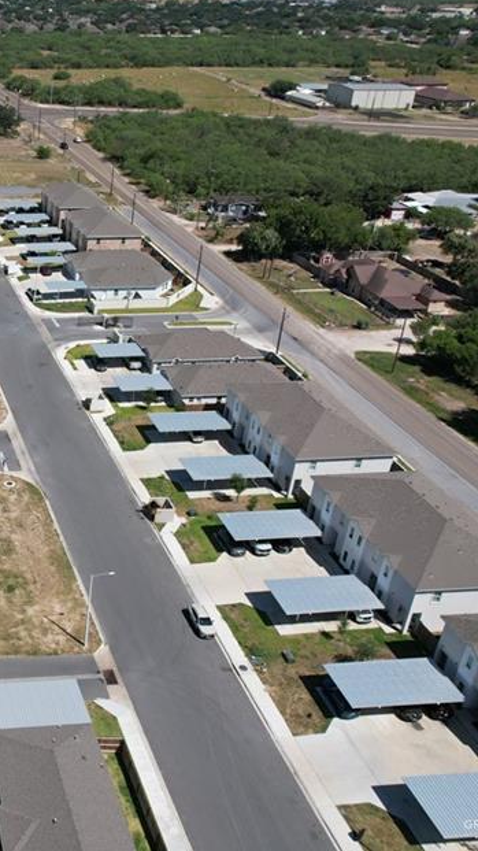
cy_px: 386
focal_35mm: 38
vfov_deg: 52.7
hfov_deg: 27.1
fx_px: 857
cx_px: -112
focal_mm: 8.38
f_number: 2.8
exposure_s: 1/2500
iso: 110
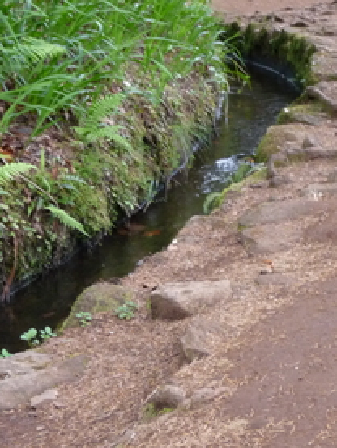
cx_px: 342
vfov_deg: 20.1
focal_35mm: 97
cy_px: 105
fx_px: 1258
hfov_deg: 15.0
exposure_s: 1/30
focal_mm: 7.4
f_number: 3
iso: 250
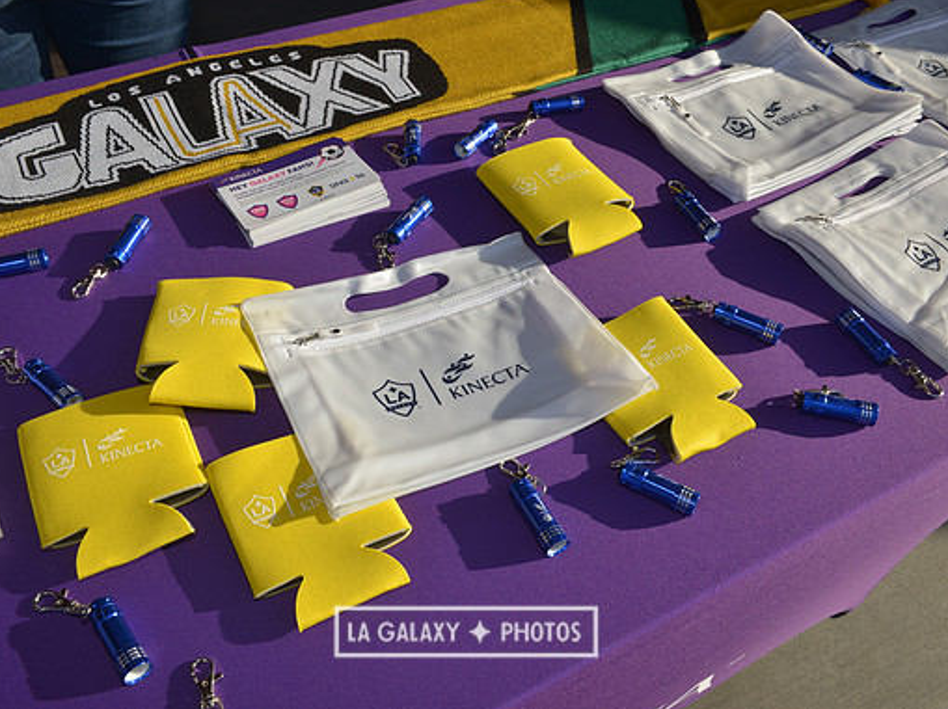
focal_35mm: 34
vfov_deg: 41.7
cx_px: 466
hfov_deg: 54.0
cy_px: 353
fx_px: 930
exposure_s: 1/250
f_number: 16
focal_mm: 31
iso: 400
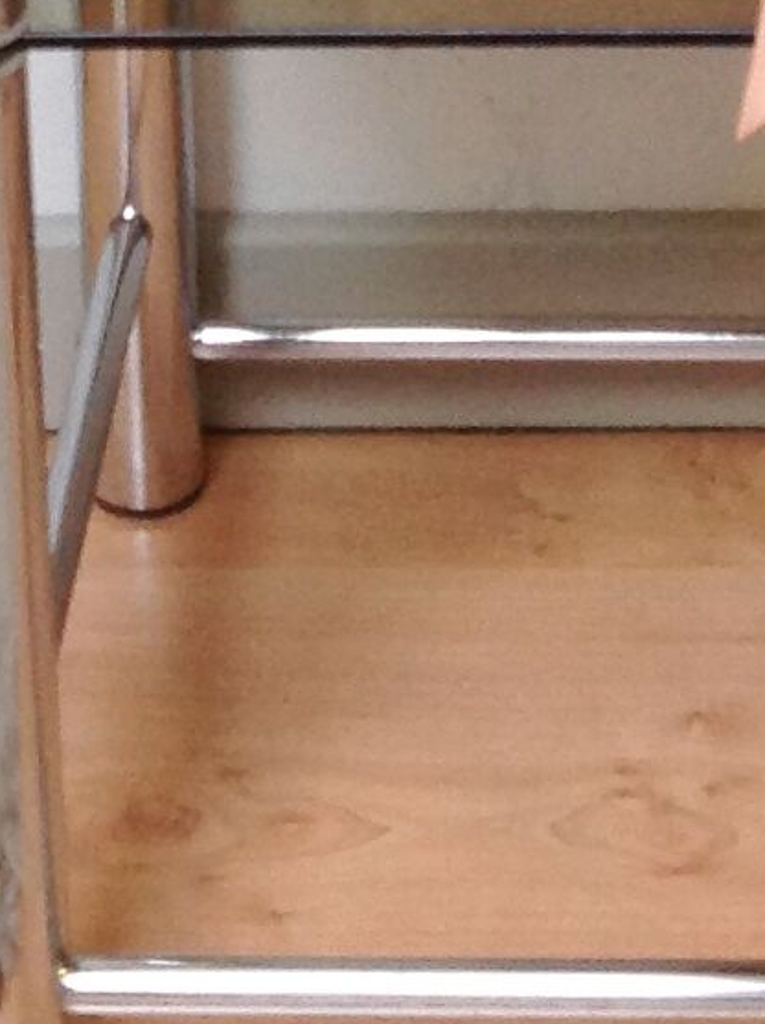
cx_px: 680
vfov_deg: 11.1
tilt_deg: -16.7
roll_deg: +0.3
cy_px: -969
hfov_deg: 9.0
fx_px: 4816
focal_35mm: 163
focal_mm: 4.28
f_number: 2.4
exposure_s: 1/15
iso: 100
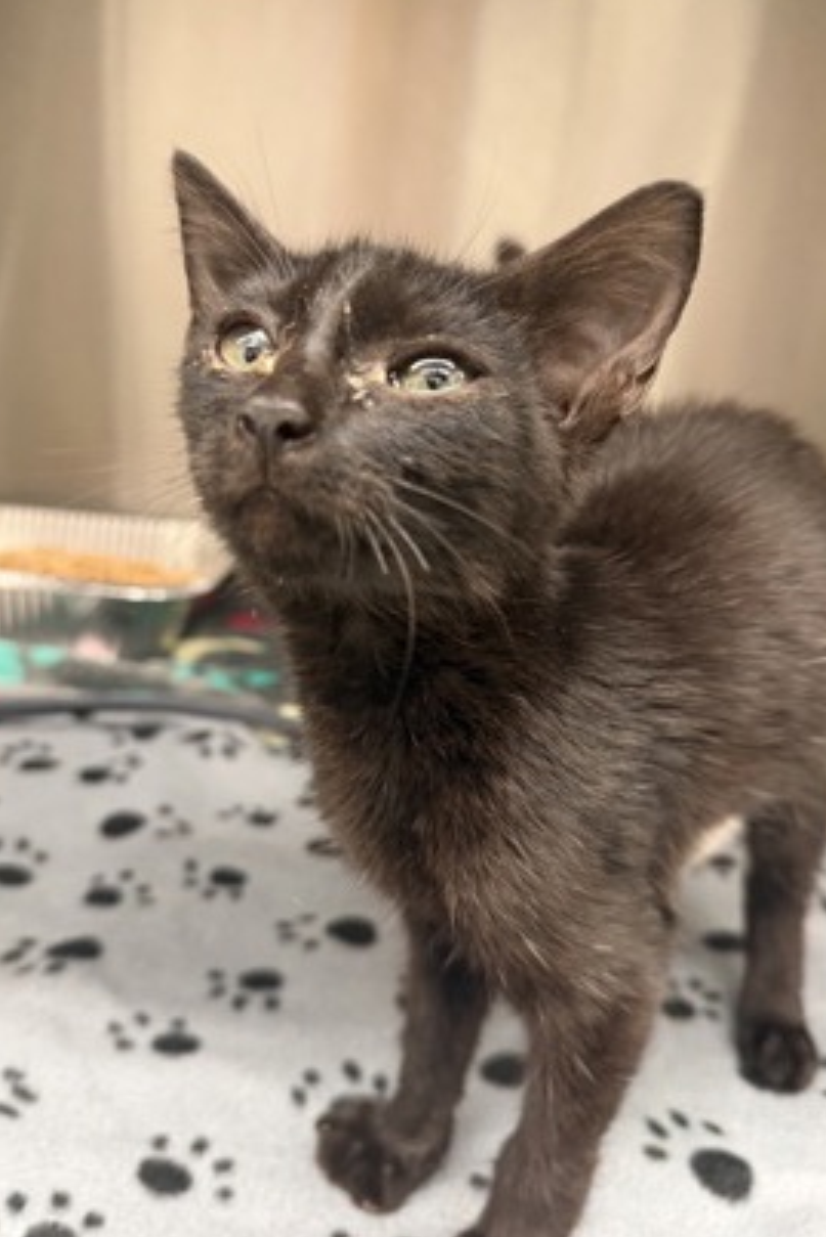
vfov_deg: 69.4
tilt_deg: -16.7
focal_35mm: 26
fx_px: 894
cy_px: 605
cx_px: 404
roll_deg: -6.9
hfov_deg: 49.6
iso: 400
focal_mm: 6.76
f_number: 1.78
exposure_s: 1/60
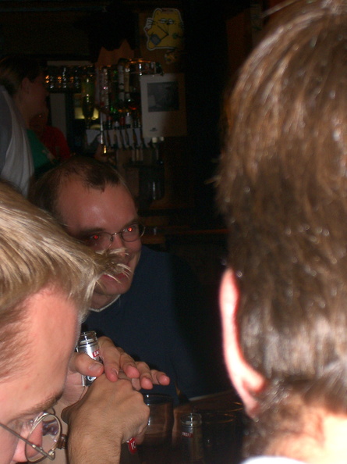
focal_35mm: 105
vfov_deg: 18.7
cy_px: 232
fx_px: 1404
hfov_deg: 14.1
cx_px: 174
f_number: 4.8
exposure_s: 1/40
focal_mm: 17.4
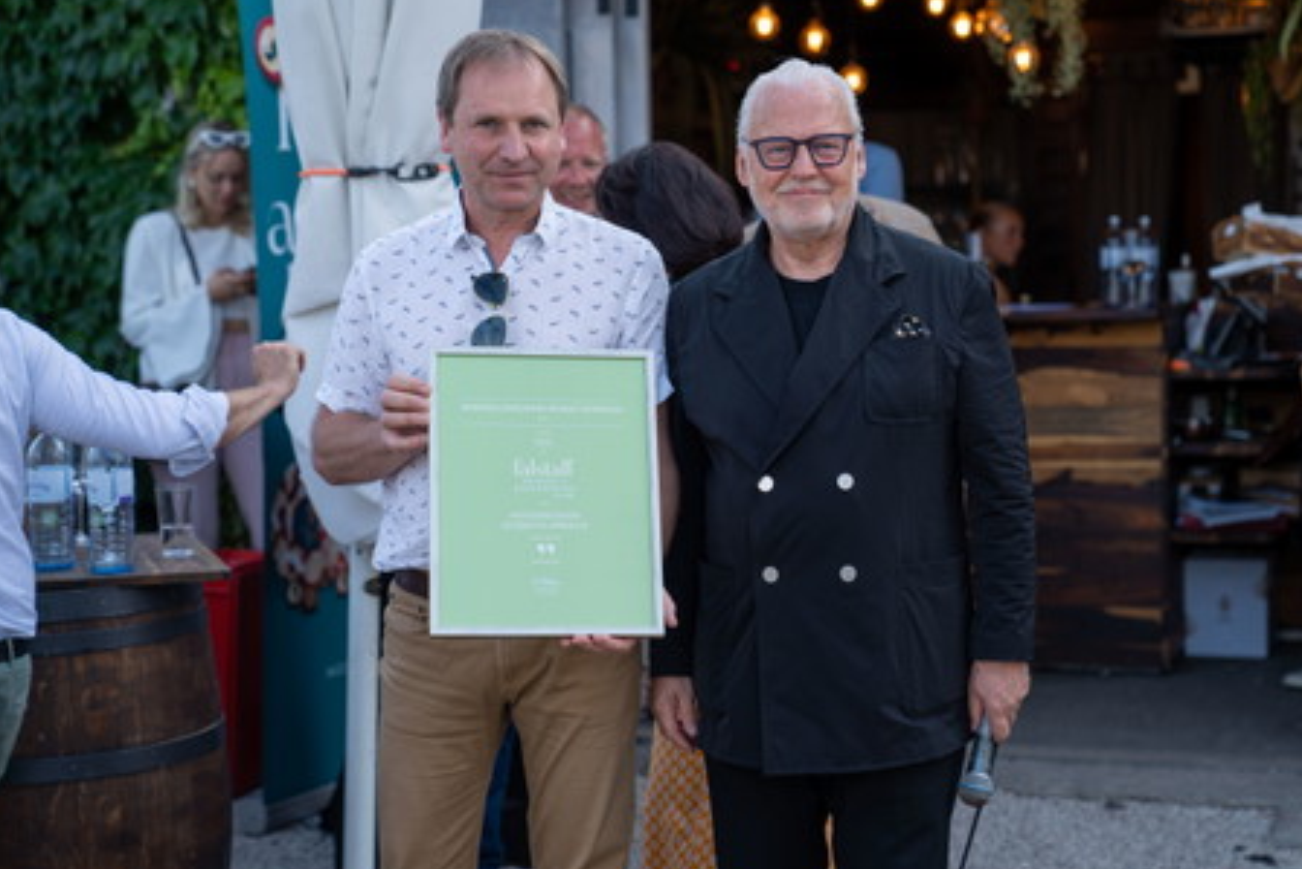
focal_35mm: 78
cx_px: 690
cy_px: 443
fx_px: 2822
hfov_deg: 26.0
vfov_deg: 17.5
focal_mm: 70
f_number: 2.8
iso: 100
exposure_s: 1/500
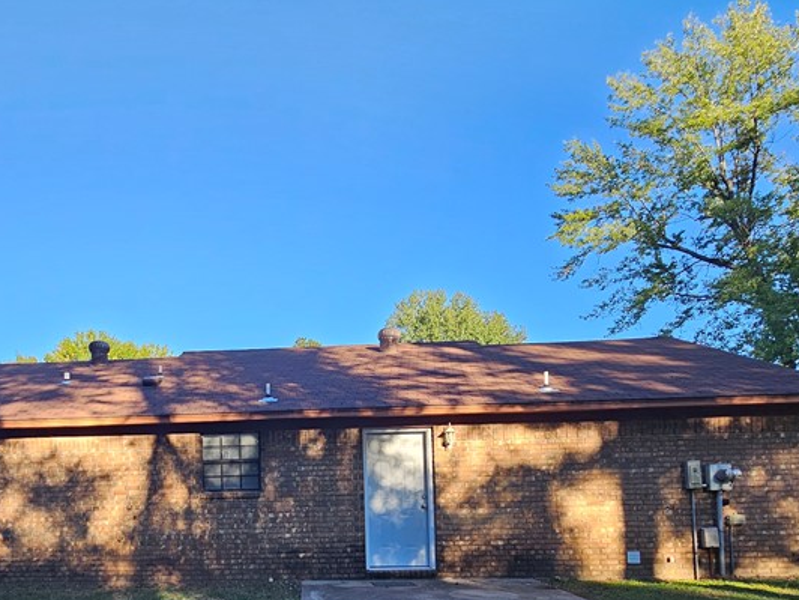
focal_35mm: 25
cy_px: 477
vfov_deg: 51.6
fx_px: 577
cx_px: 257
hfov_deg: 67.2
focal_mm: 2.2
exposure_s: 1/439
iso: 50
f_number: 2.2
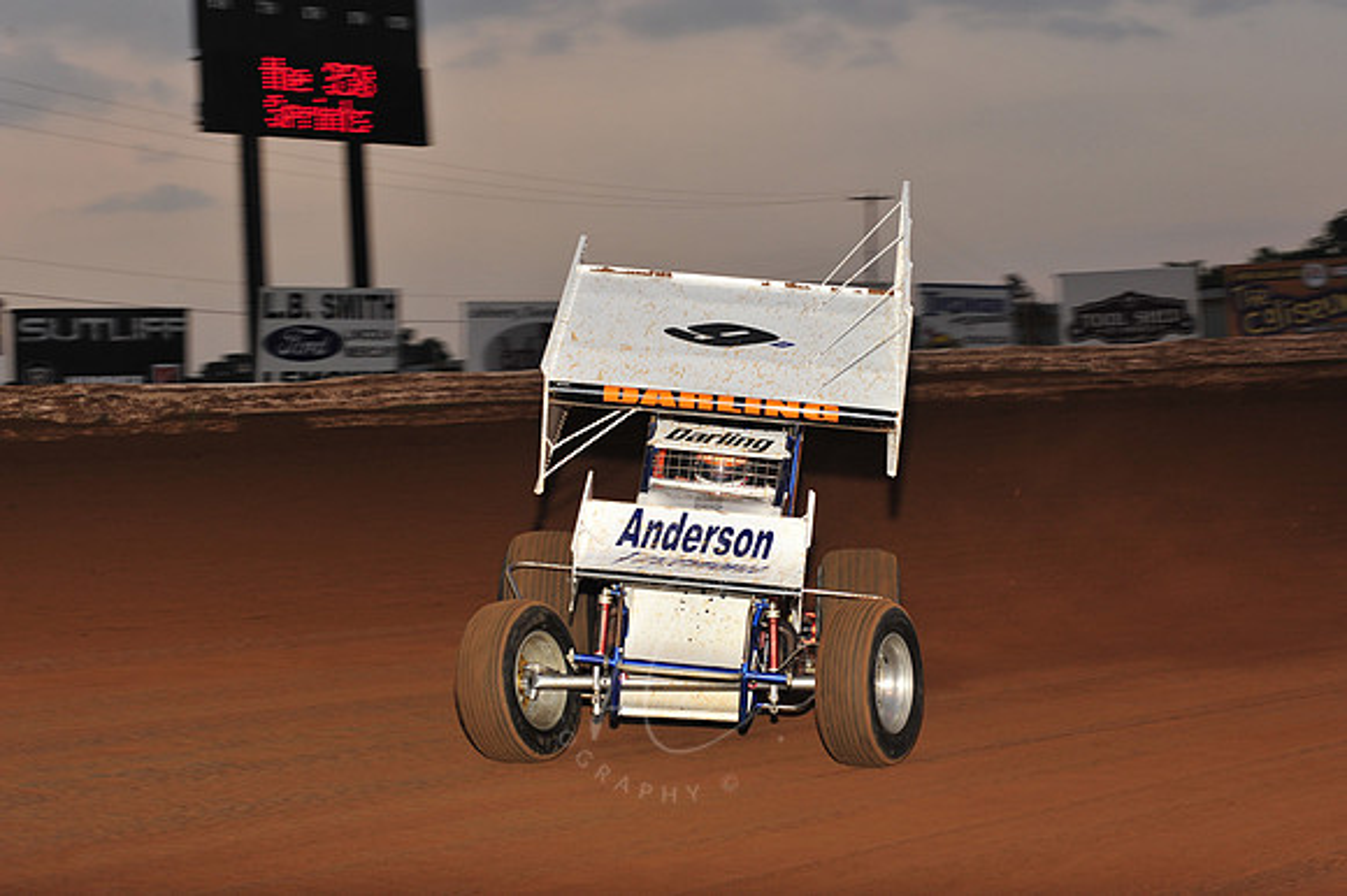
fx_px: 2992
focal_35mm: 80
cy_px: 448
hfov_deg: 25.4
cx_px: 674
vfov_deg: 17.0
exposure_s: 1/320
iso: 800
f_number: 8
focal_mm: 80
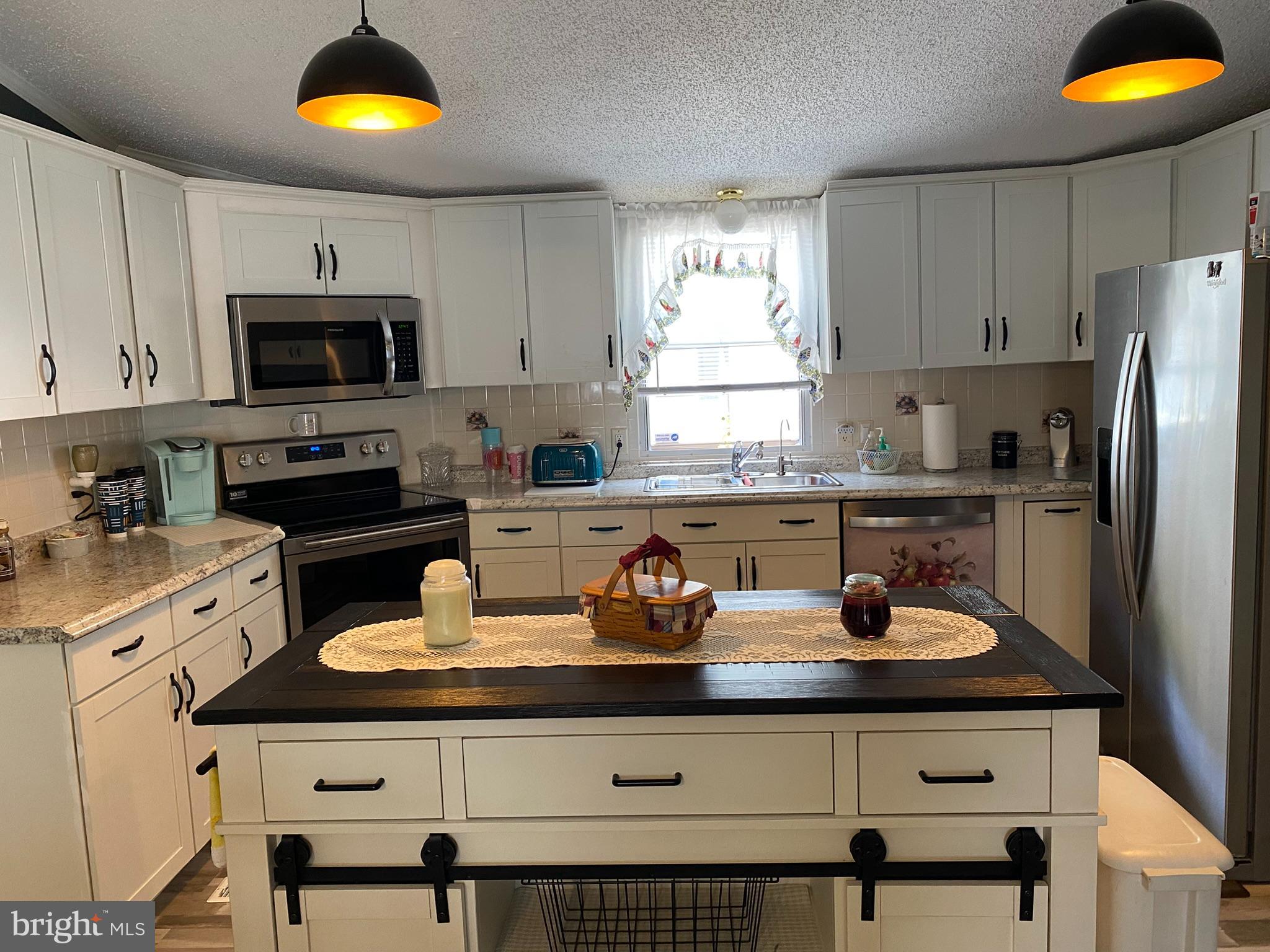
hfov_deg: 67.3
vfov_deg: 53.1
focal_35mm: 26
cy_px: 476
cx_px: 635
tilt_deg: -7.7
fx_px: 954
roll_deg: +2.4
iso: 200
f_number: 1.8
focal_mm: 4.25
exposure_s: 1/60
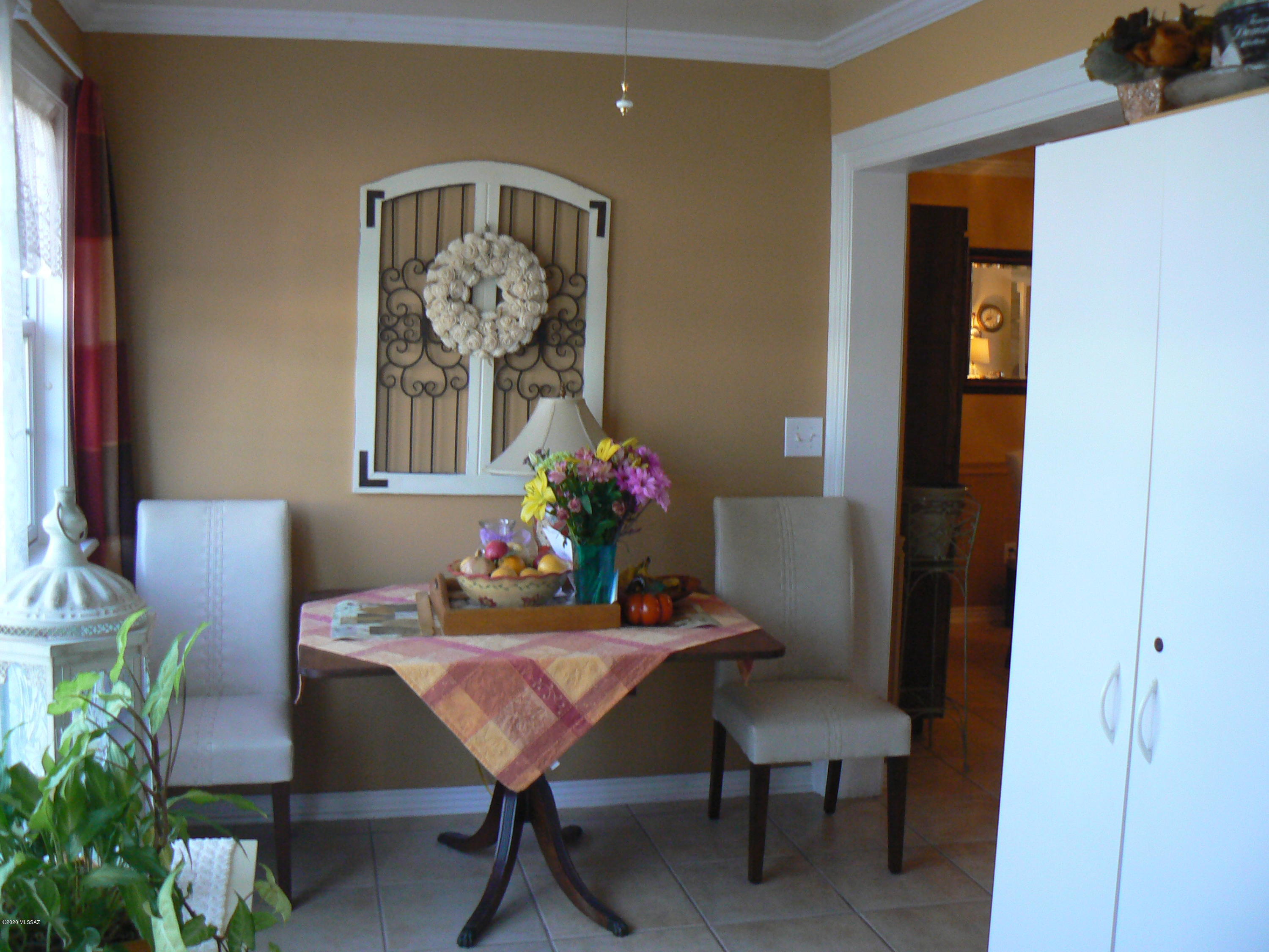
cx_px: 634
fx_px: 1320
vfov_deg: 39.7
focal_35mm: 36
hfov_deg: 51.4
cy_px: 476
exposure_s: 1/30
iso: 200
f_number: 2.8
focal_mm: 6
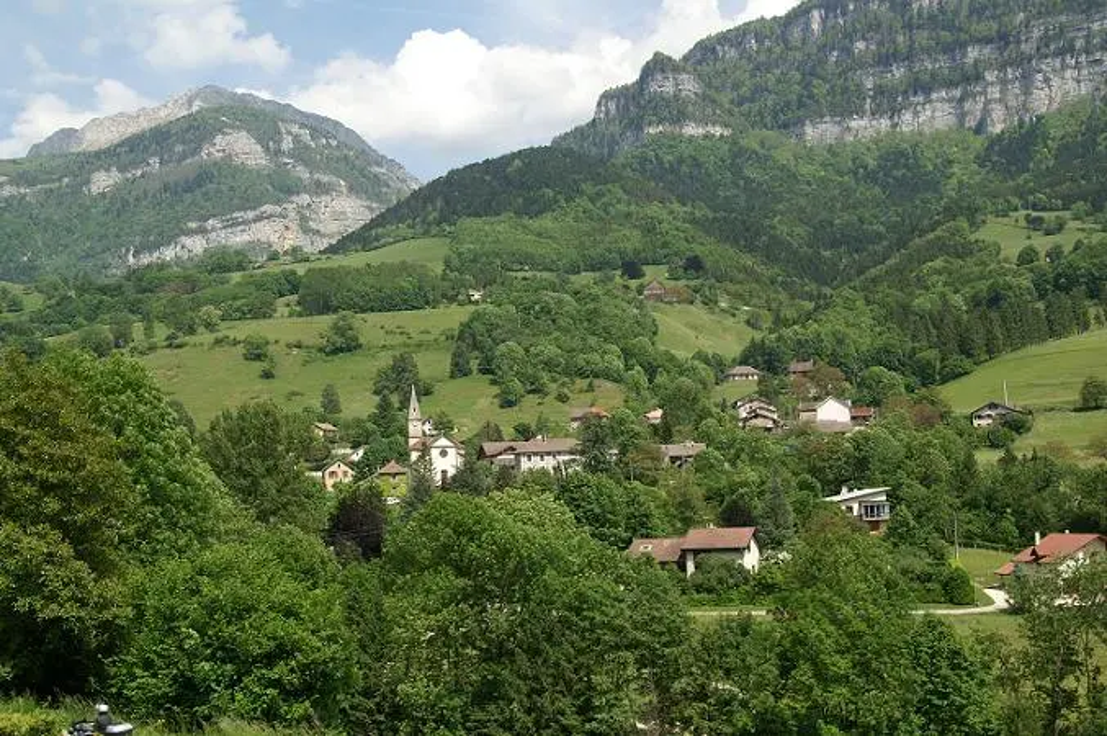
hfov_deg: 46.4
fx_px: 1290
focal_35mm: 42
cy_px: 368
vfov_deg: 31.8
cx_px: 554
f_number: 8
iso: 125
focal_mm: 28
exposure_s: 1/200
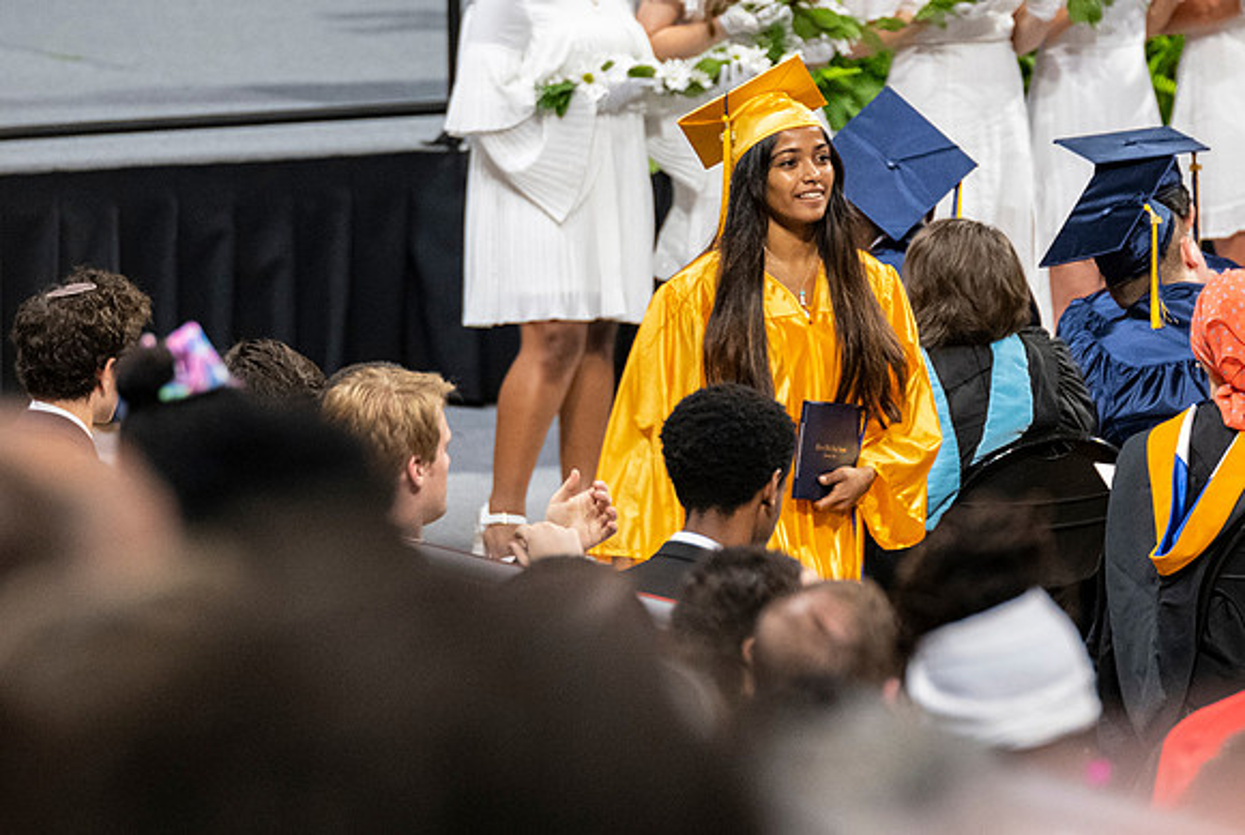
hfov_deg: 5.1
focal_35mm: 404
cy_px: 420
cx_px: 798
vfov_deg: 3.4
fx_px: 13995
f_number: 4
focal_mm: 200
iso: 2000
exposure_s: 1/200
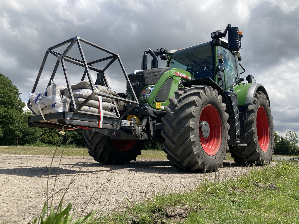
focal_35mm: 28
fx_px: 242
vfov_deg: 49.7
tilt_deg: +9.4
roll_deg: -2.0
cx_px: 150
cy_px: 112
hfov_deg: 63.4
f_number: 1.8
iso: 20
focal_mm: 3.99
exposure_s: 1/2114
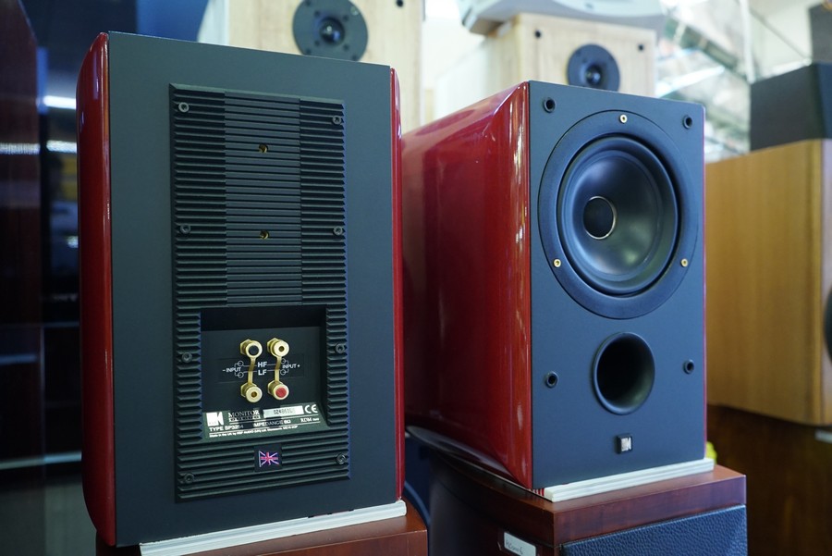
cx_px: 416
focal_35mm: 29
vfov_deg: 45.0
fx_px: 671
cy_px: 278
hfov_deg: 63.6
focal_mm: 29
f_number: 4
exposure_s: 1/60
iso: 3200
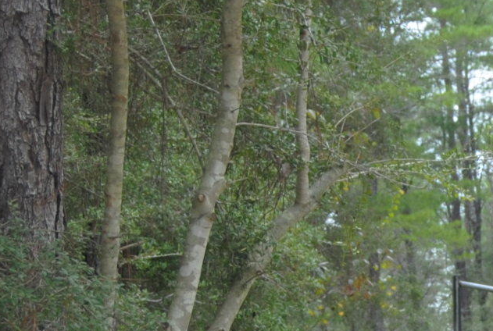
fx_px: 3212
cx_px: 602
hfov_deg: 8.7
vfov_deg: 5.9
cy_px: 333
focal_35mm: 234
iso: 100
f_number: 4.5
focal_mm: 34
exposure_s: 1/125
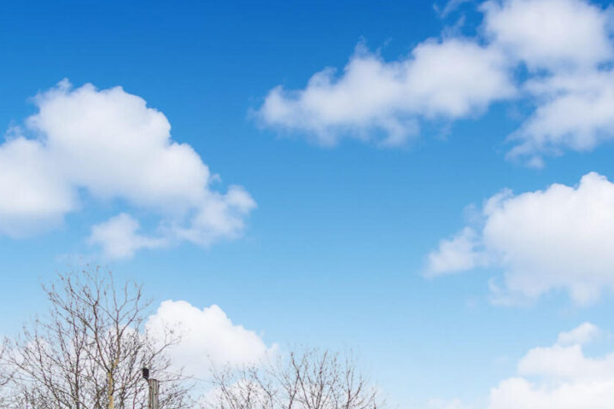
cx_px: 1089
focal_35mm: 57
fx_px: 972
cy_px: 666
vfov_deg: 19.6
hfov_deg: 22.2
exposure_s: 1/100
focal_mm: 16
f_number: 6.3
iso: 100
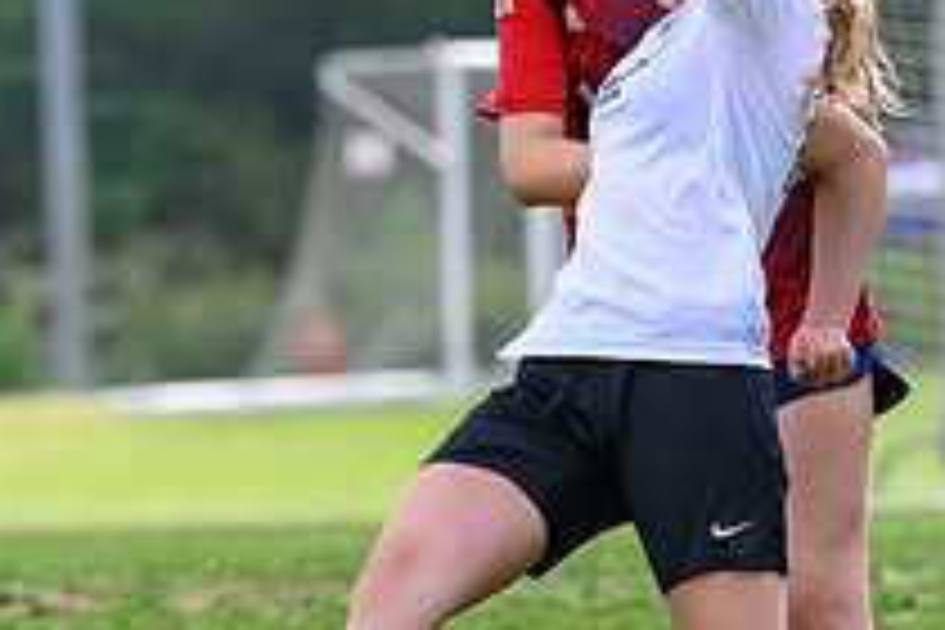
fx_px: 20526
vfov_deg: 1.8
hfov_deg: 2.6
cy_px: 660
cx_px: 398
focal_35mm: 782
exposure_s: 1/1250
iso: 1100
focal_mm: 230
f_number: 5.6
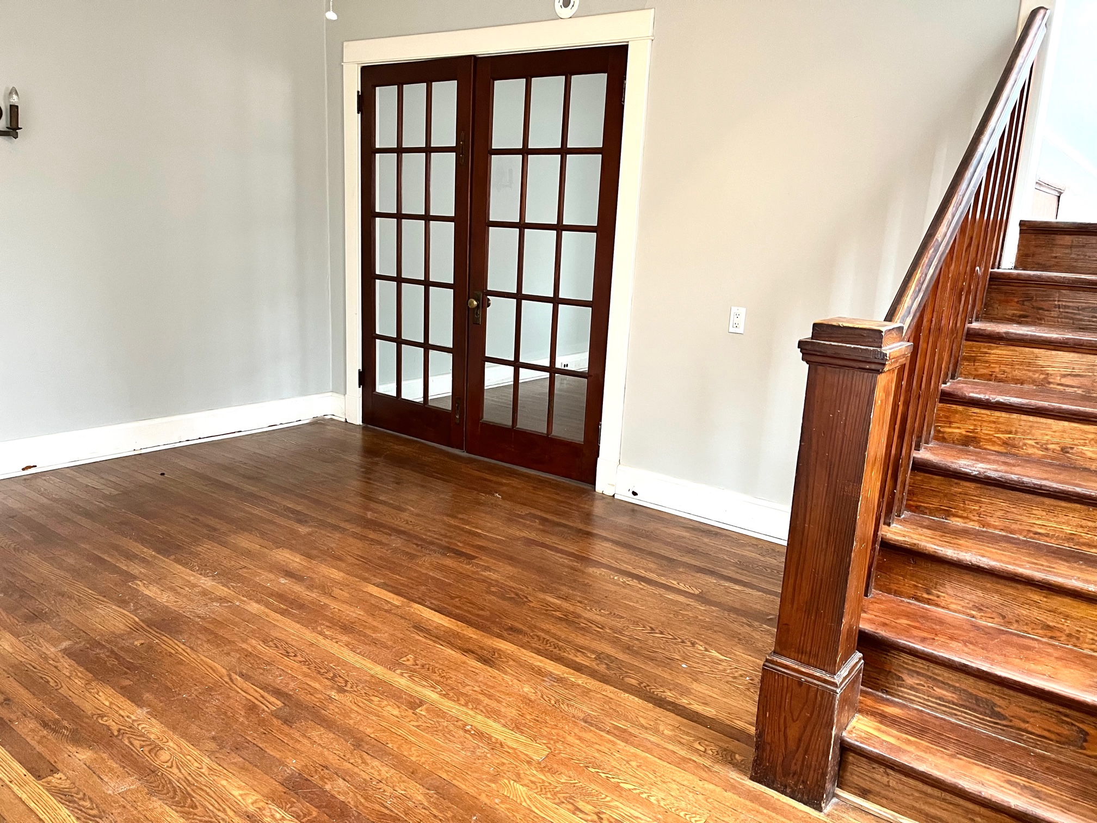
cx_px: 548
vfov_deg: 53.1
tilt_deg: -12.7
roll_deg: -2.7
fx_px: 824
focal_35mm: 26
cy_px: 412
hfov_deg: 67.3
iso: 320
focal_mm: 5.1
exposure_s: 1/60
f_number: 1.6
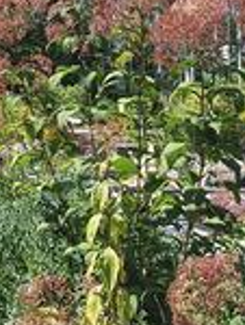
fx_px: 950
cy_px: -26
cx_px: 46
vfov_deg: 18.7
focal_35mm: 101
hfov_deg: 14.6
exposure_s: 1/640
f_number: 3.5
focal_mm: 8.1
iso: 100
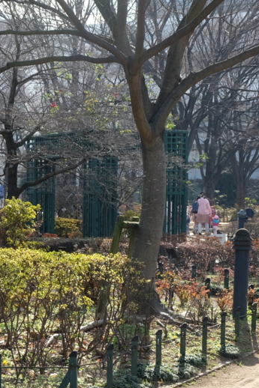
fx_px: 961
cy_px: 220
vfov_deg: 22.9
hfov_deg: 14.9
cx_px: -37
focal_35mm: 89
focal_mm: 30.2
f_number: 5.6
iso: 200
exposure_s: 1/210
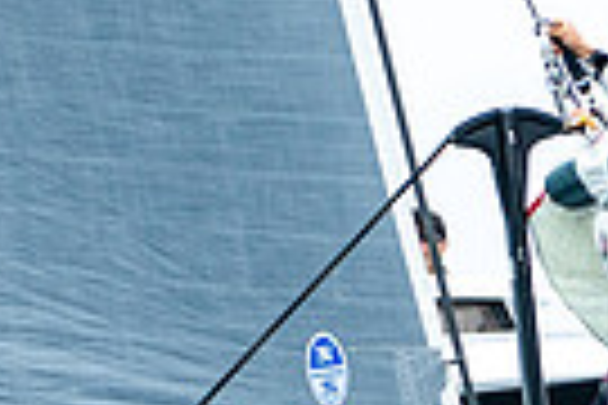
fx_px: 19961
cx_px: 700
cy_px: 474
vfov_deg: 1.2
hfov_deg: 1.7
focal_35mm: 1182
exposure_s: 1/400
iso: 500
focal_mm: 240
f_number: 5
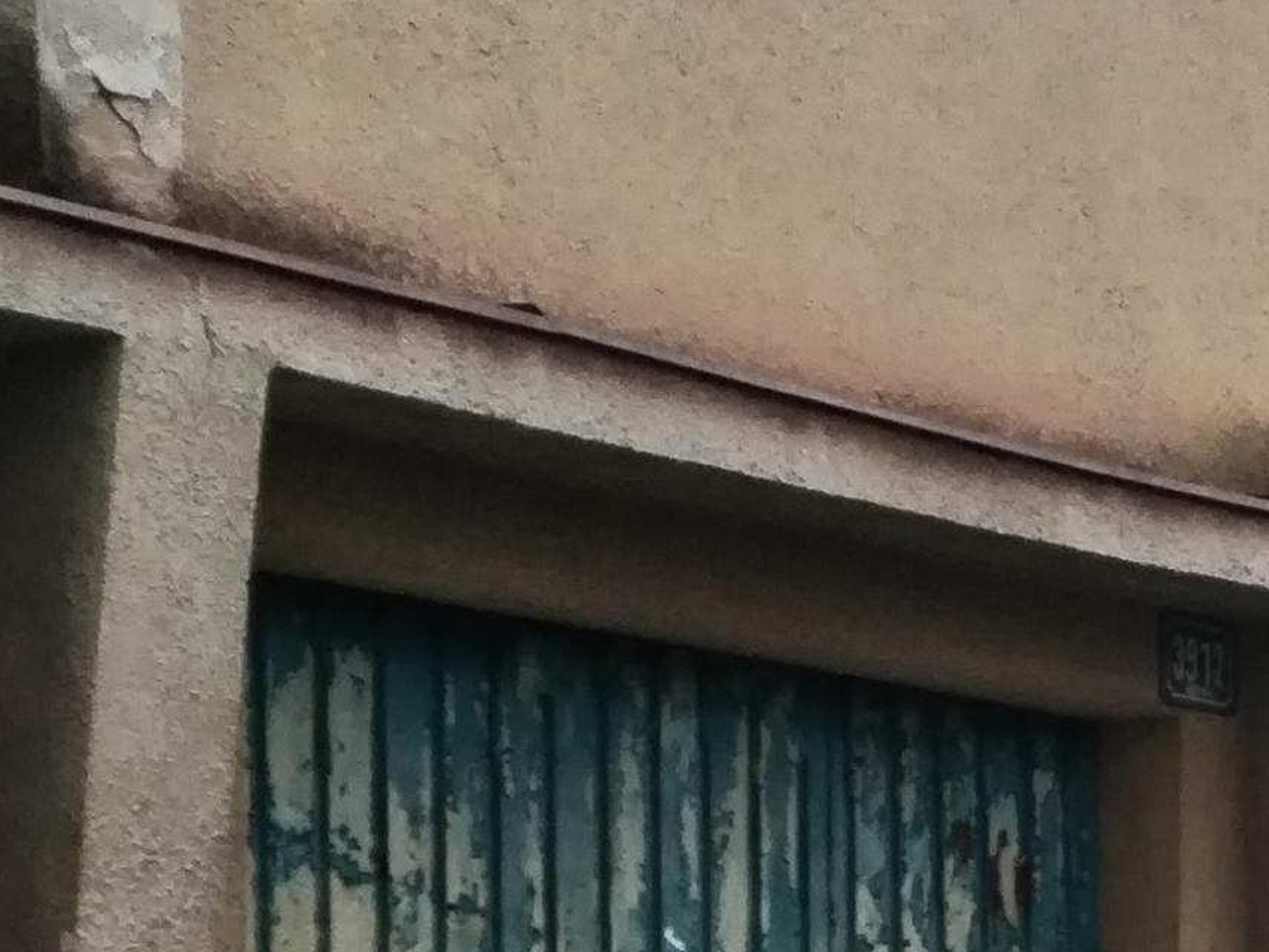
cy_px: 1655
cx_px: 2322
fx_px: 4582
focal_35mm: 125
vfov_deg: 11.1
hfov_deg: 13.9
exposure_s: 1/100
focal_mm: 4.75
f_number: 1.8
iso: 208
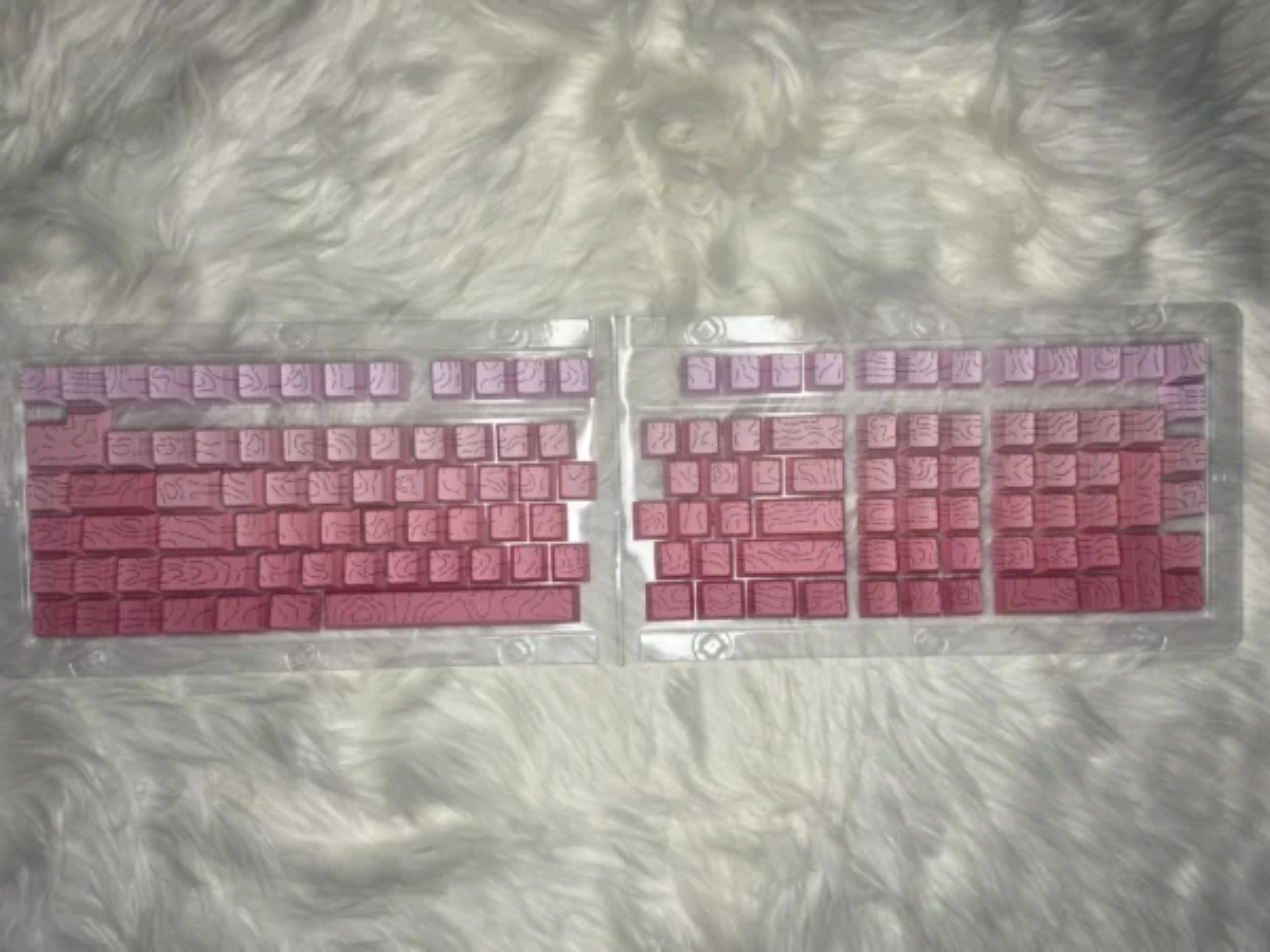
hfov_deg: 67.3
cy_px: 476
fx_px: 954
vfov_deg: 53.1
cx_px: 635
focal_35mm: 26
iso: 125
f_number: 1.8
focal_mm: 4.25
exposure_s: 1/108
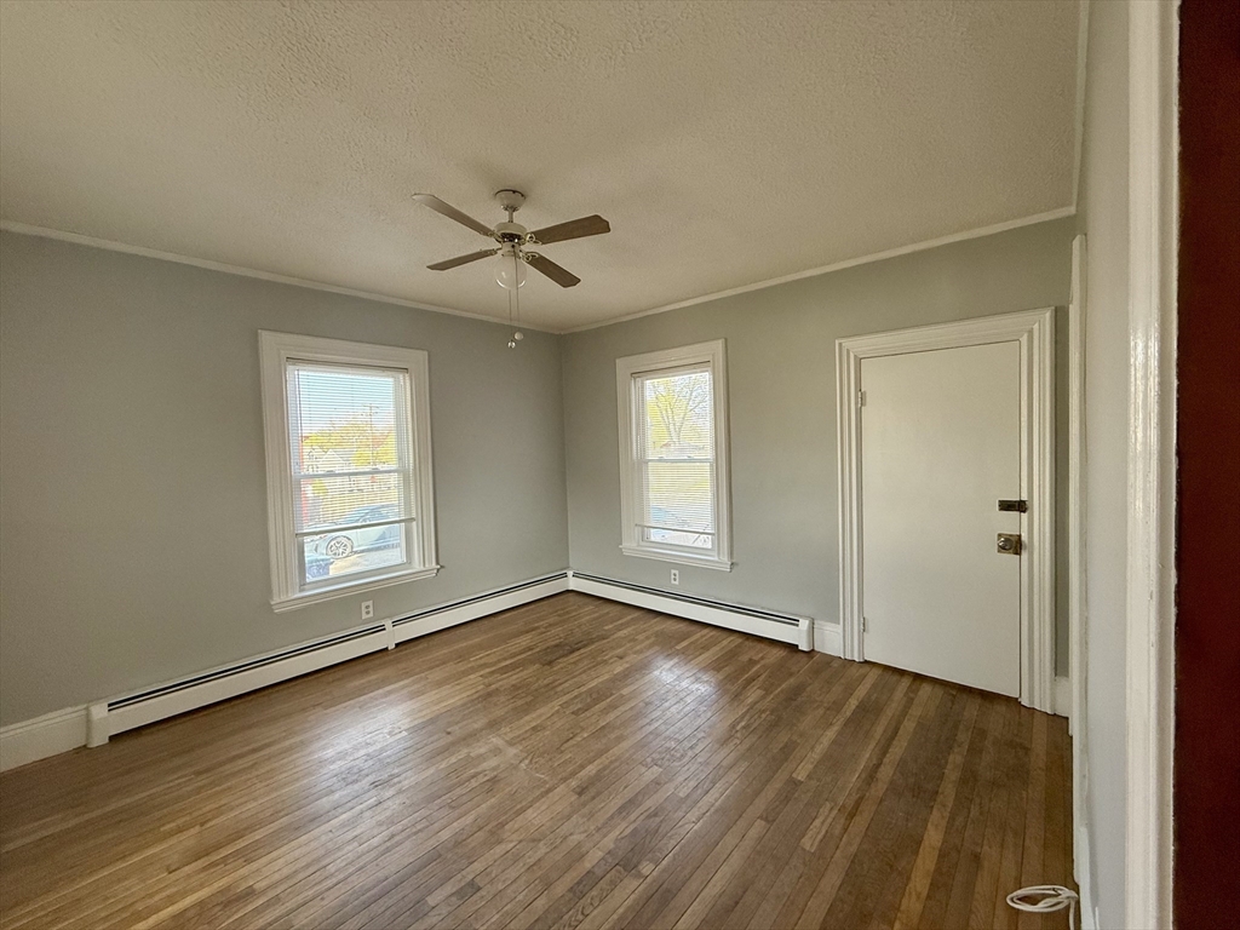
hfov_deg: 102.1
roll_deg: +2.5
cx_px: 620
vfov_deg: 85.7
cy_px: 465
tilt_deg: -2.1
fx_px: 502
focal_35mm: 14
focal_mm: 2.22
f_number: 2.2
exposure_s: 1/99
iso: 125
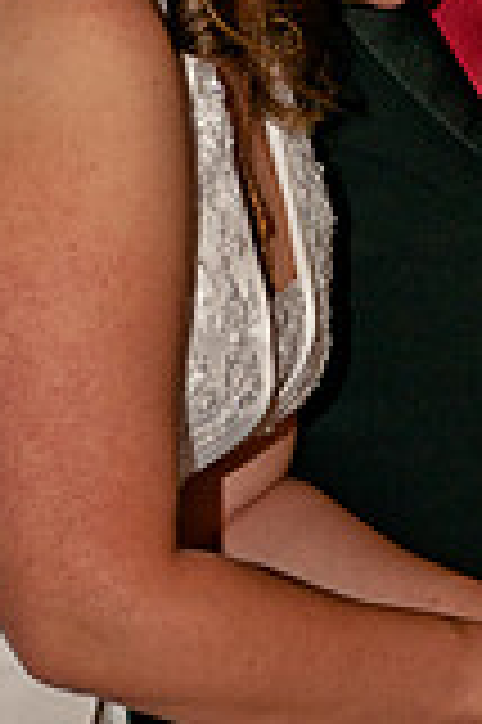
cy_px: 225
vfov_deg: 7.6
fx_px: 5482
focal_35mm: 272
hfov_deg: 5.0
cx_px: 367
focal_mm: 65
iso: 400
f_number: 3.2
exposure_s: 1/200
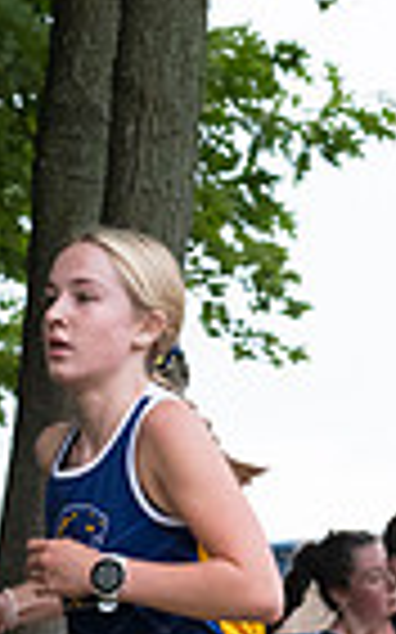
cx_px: 124
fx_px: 5566
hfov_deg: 4.1
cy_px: 899
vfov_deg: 6.5
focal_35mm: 322
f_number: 5.6
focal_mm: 66
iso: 2000
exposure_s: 1/1250
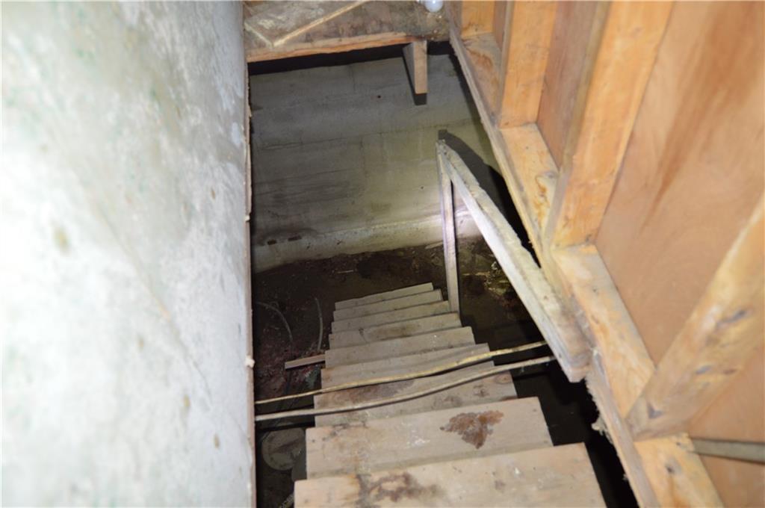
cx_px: 382
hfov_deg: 67.4
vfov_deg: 47.8
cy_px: 254
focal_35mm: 27
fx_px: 573
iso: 400
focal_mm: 18
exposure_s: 1/60
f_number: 4
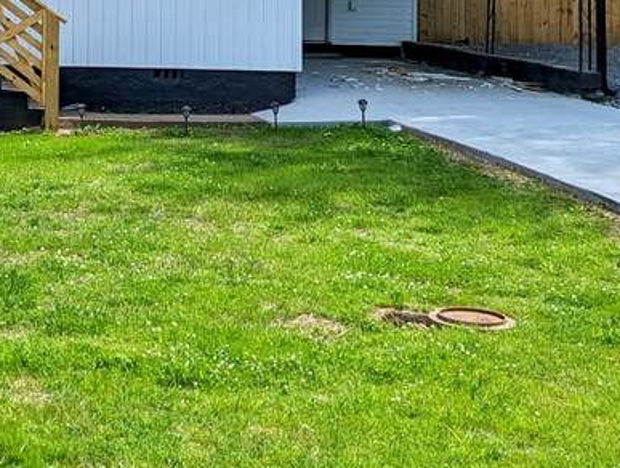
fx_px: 1418
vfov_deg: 17.8
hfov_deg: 23.4
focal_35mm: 79
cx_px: -28
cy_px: -106
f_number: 1.85
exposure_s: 1/1919
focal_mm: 6.81
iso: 40
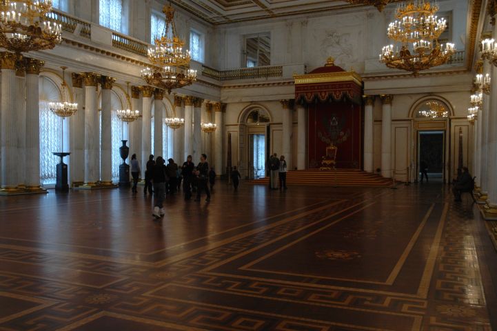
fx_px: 497
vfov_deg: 36.8
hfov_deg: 53.2
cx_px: 248
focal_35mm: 36
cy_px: 166
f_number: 5
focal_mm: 24
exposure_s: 1/30
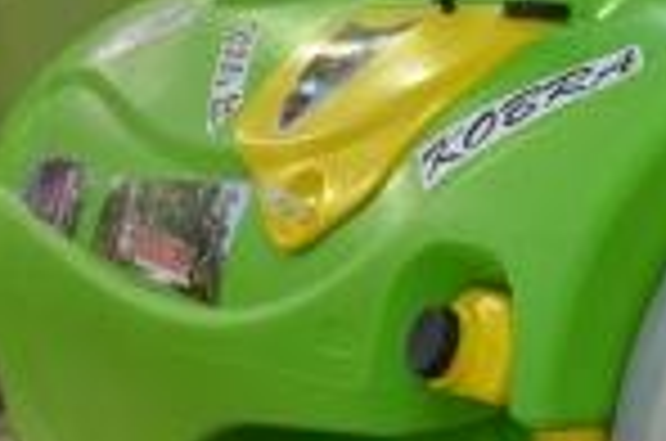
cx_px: 711
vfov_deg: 10.6
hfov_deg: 15.8
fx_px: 2344
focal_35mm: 127
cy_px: 497
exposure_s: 1/80
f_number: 4.2
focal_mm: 28
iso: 400
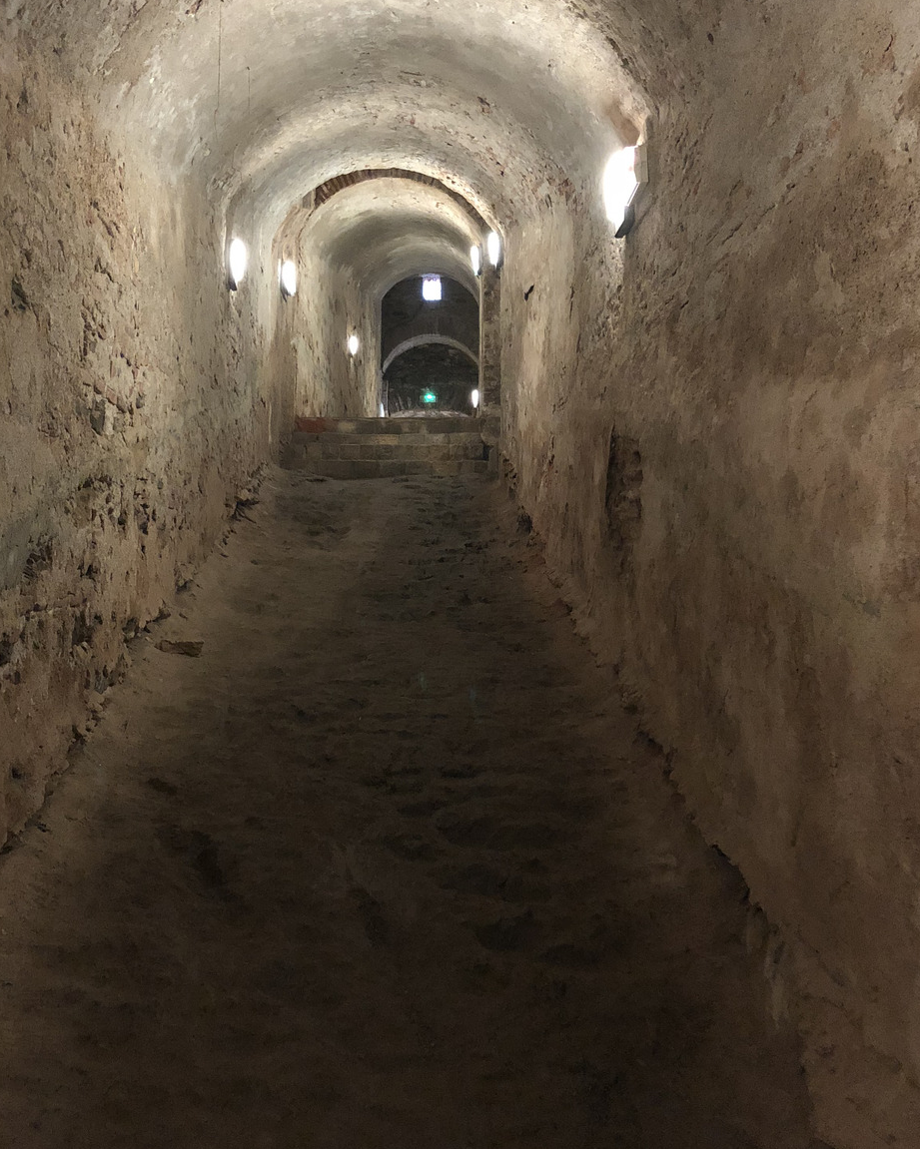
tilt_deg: +6.4
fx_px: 1293
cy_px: 489
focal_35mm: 38
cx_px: 355
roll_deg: -0.3
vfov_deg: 47.8
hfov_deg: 38.9
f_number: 1.8
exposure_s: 1/4
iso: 100
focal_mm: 4
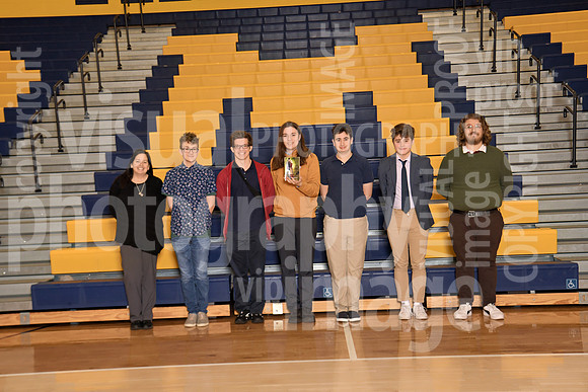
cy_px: 196
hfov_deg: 39.6
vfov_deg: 27.0
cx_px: 294
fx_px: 817
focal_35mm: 50
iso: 1000
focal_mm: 50
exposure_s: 1/125
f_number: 11
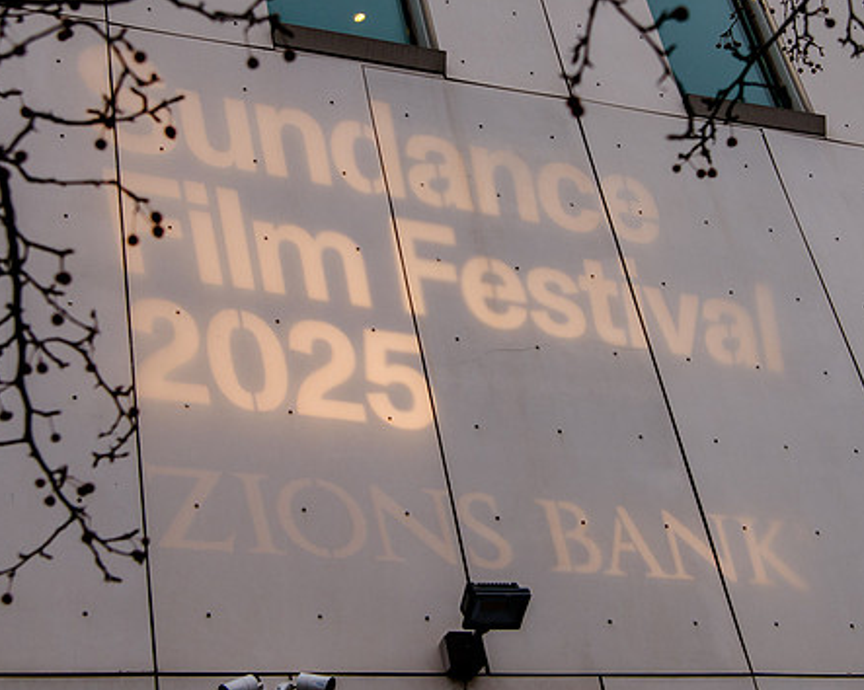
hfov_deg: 28.7
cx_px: 496
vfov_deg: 23.1
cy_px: 311
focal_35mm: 66
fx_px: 1687
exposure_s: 1/500
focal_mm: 36
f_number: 4.5
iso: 500
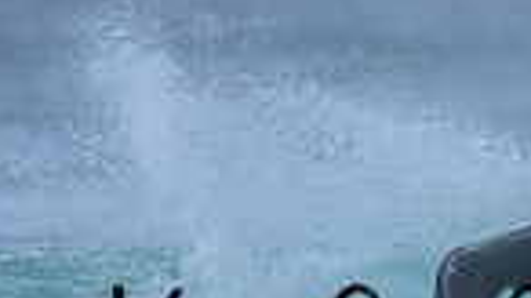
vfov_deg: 0.4
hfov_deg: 0.6
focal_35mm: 3328
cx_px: 487
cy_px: 311
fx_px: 46841
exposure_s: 1/1600
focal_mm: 800
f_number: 6.3
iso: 180
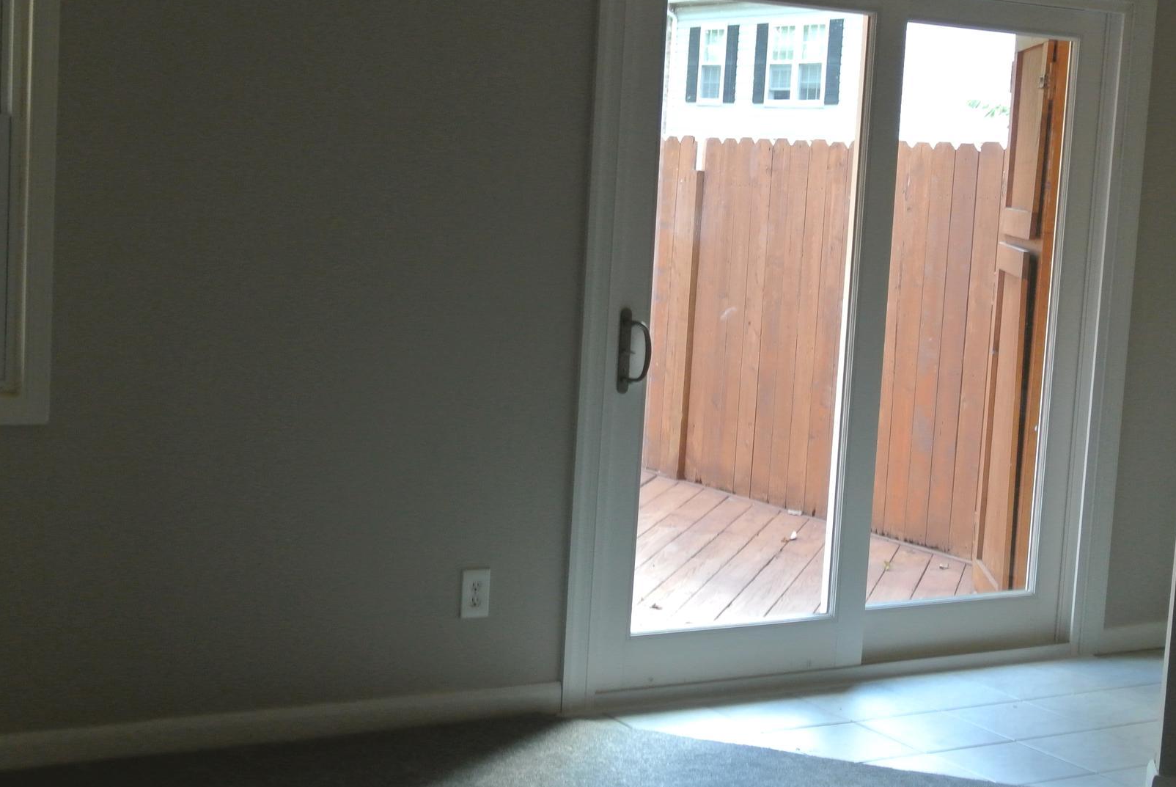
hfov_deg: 33.4
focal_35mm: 60
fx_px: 1962
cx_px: 620
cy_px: 414
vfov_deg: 22.7
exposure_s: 1/25
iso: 800
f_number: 4.5
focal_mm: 17.5
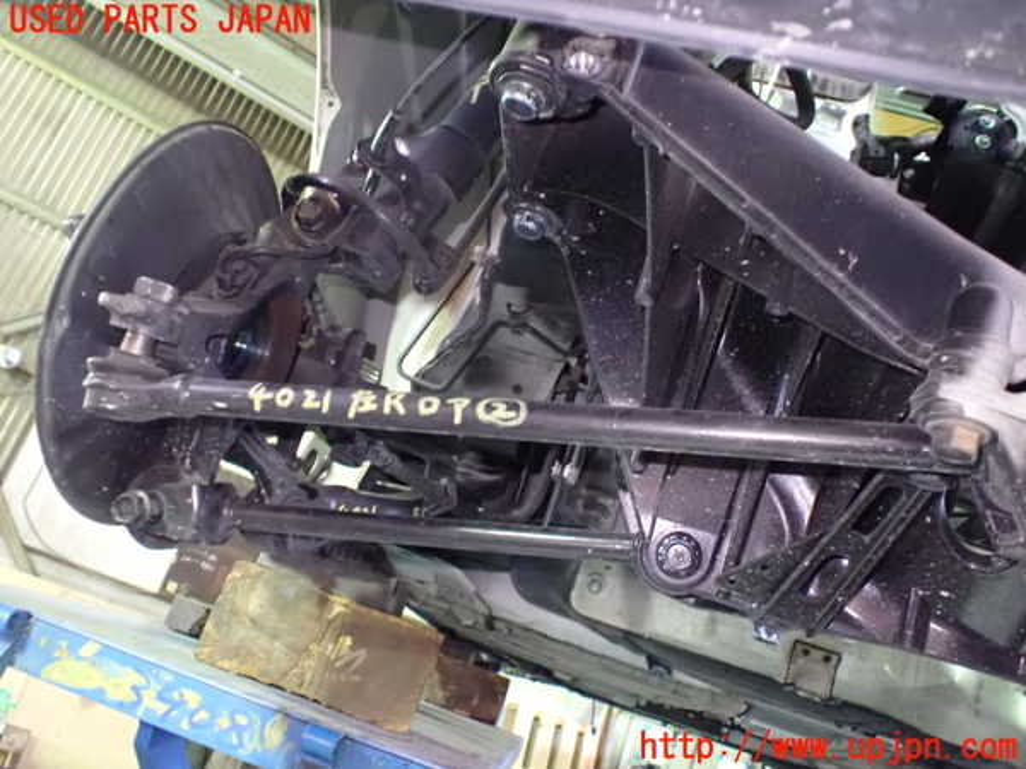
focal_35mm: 30
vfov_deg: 46.8
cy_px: 384
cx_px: 513
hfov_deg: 60.0
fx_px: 889
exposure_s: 1/20
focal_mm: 5.4
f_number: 2.3
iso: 1600
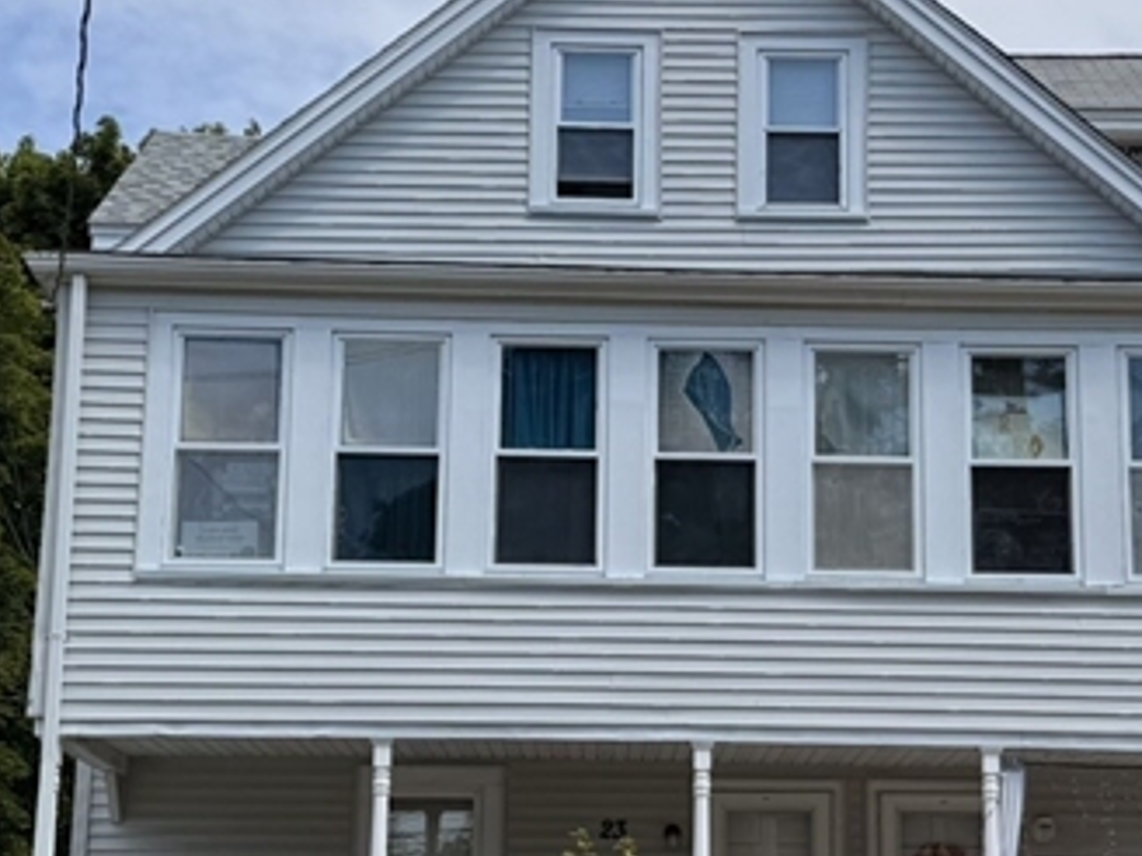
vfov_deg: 19.6
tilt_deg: +11.0
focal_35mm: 75
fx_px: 2474
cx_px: 714
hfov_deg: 25.9
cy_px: 536
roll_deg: -0.3
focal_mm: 6.76
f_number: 1.78
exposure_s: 1/6711
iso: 80
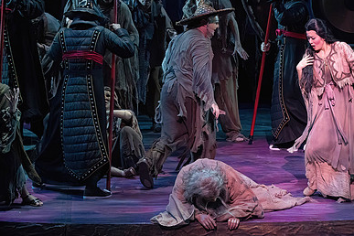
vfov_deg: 4.6
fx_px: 2950
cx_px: 250
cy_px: 79
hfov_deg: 6.9
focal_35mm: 300
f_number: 8
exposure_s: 1/320
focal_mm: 200
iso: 20000
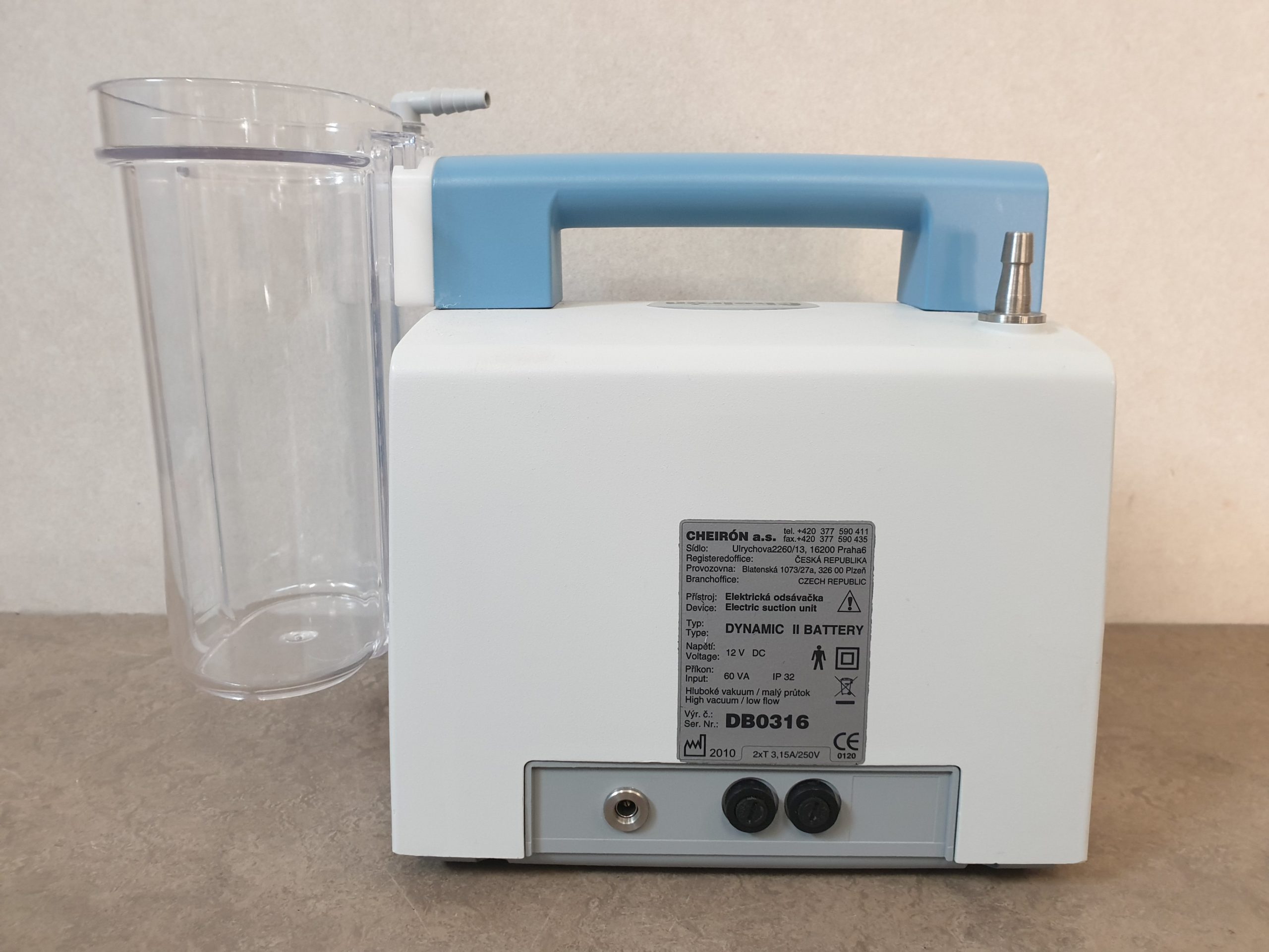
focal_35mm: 26
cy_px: 476
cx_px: 634
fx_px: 953
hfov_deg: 67.3
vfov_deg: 53.1
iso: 250
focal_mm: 4.3
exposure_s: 1/33
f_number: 2.4
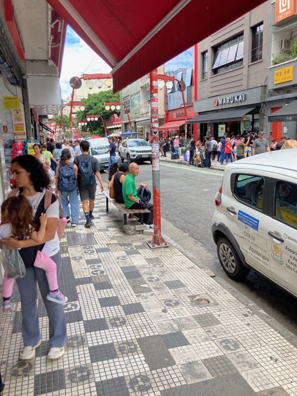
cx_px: 148
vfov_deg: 63.4
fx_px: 320
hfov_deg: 49.7
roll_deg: +0.5
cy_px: 198
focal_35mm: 28
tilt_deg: -11.9
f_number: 1.8
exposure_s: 1/250
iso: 20
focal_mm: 3.99
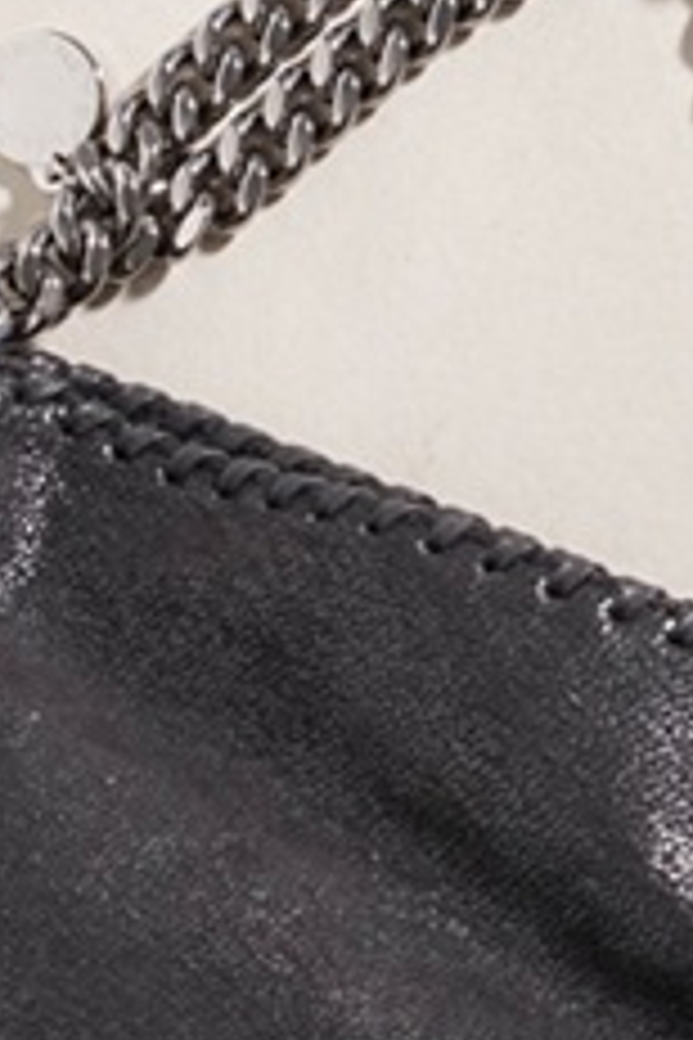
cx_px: 36
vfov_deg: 9.7
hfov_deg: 6.5
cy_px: 763
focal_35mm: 211
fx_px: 6092
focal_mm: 50
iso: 640
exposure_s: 1/100
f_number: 10
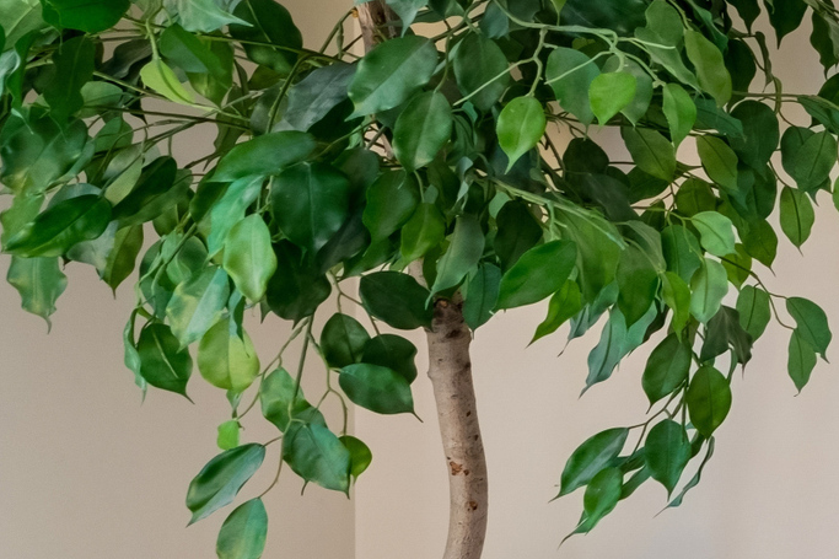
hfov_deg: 17.8
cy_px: -41
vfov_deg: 20.6
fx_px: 1468
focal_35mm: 63
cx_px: 1786
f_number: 13
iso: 400
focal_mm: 14
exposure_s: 1/13
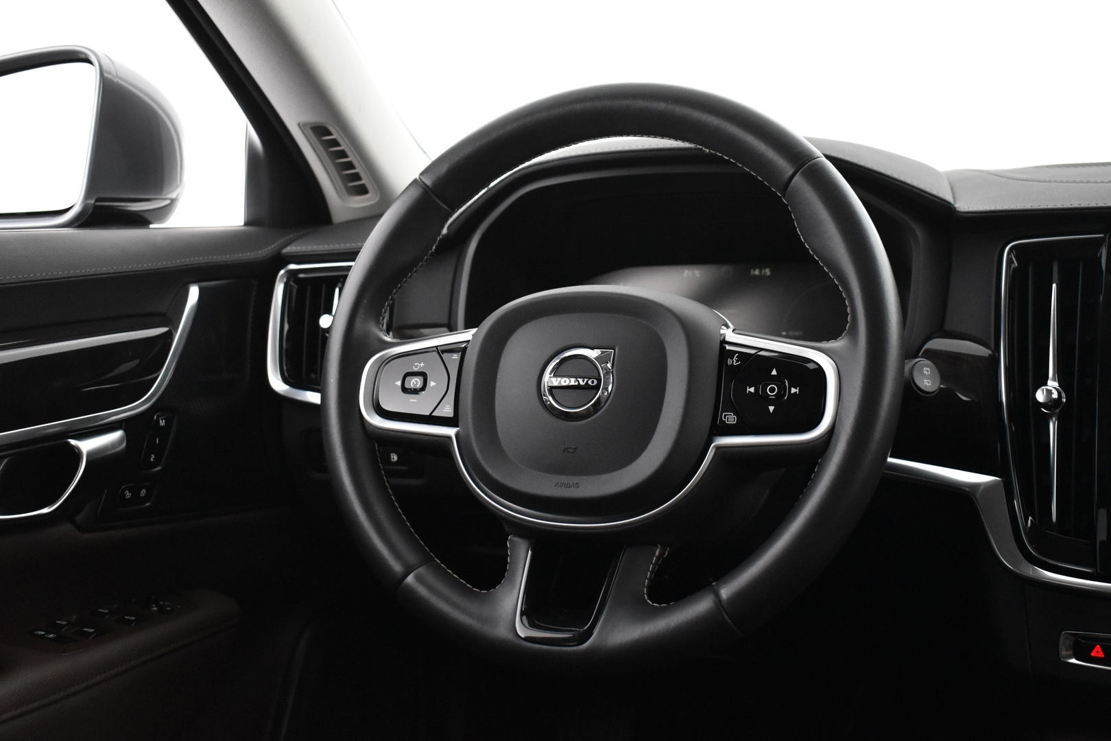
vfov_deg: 30.8
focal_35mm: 44
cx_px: 556
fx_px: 1342
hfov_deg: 45.0
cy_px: 370
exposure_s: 1/25
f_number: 4.2
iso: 3200
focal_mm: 29
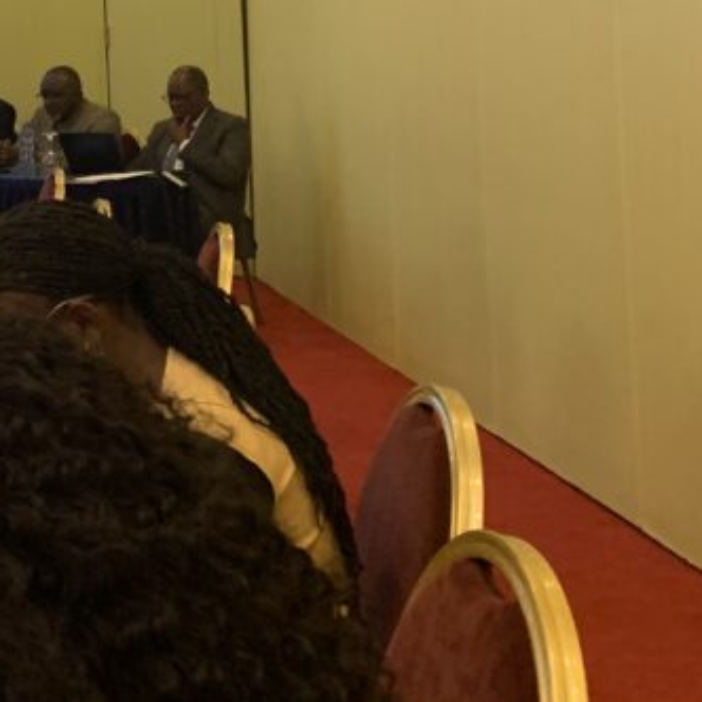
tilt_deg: +2.9
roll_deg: +2.3
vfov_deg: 21.1
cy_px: -26
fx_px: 1813
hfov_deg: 18.4
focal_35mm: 79
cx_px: -457
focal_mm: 4.25
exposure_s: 1/33
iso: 250
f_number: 1.8
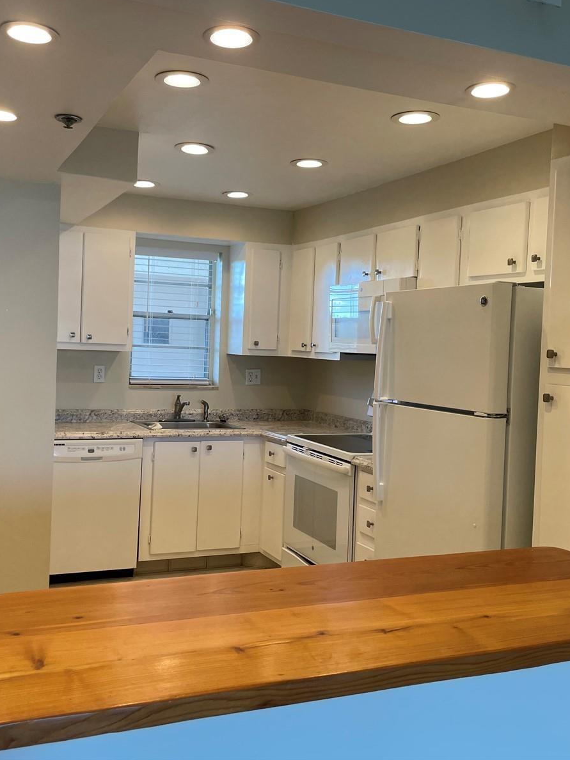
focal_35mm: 35
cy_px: 378
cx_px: 260
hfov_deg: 40.6
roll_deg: -1.9
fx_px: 769
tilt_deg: -1.5
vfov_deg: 52.6
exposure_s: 1/120
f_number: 1.6
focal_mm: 4.2
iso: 64
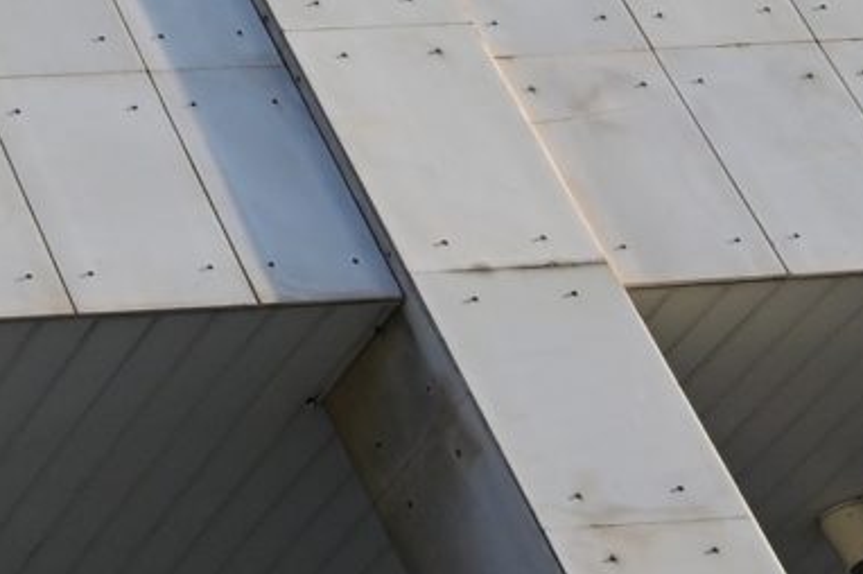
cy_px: -1002
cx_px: -1489
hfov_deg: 10.3
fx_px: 3856
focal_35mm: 161
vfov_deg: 7.7
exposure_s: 1/320
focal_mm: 24
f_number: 6.3
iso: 160
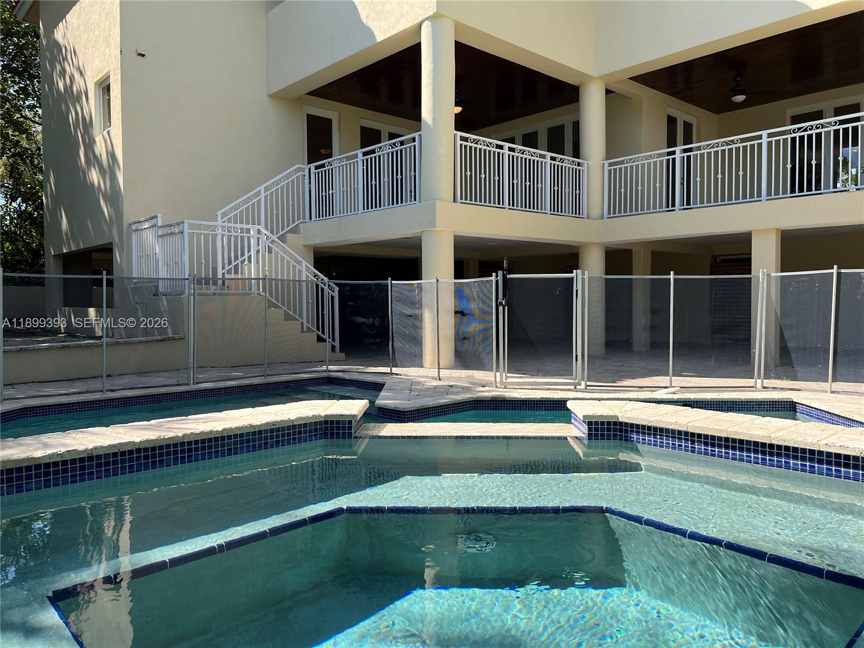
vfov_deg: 53.1
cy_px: 324
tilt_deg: -0.2
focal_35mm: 26
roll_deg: +0.8
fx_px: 649
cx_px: 432
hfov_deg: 67.3
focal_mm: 5.7
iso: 50
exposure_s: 1/1808
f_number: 1.5
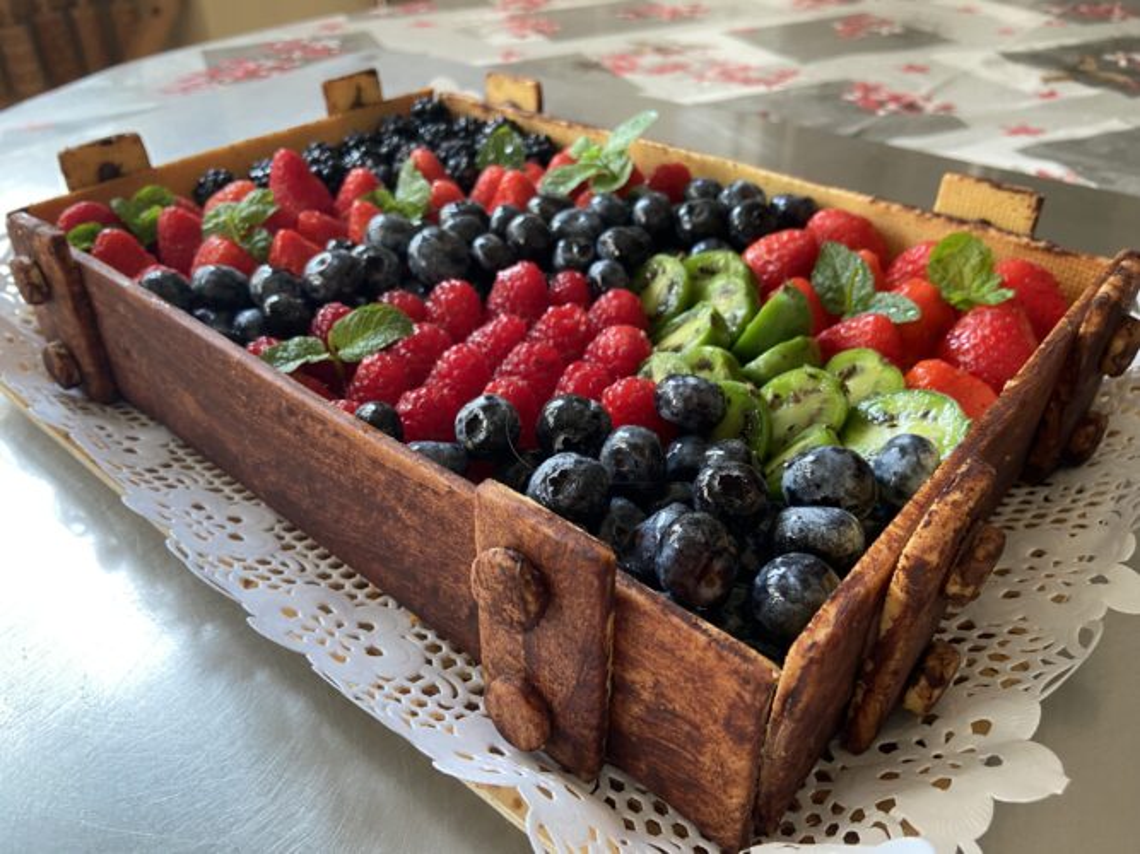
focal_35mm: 26
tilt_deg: -36.9
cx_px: 570
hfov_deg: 67.3
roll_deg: +0.2
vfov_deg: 53.0
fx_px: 856
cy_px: 427
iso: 125
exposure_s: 1/96
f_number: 1.8
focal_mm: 4.25
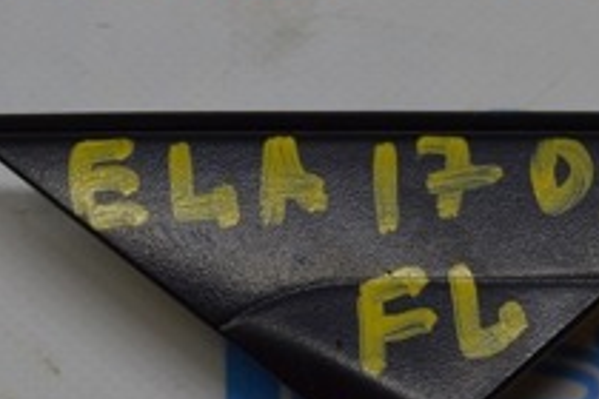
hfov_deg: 15.4
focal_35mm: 133
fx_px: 2205
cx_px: 473
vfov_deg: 10.3
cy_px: 338
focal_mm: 29
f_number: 8
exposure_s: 1/80
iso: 400
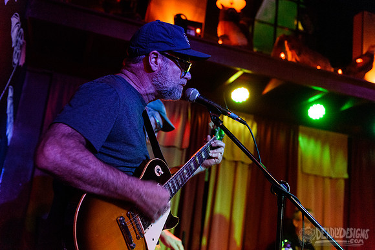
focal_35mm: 40
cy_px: 125
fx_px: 417
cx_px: 188
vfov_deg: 33.4
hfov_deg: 48.4
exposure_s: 1/60
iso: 3200
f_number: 3.2
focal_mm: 40
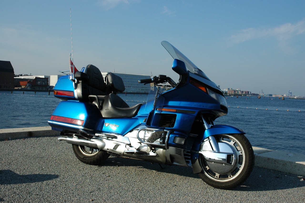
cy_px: 102
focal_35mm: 38
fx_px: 317
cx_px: 152
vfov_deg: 35.4
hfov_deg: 51.3
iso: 200
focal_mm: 25
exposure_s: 1/400
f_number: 11
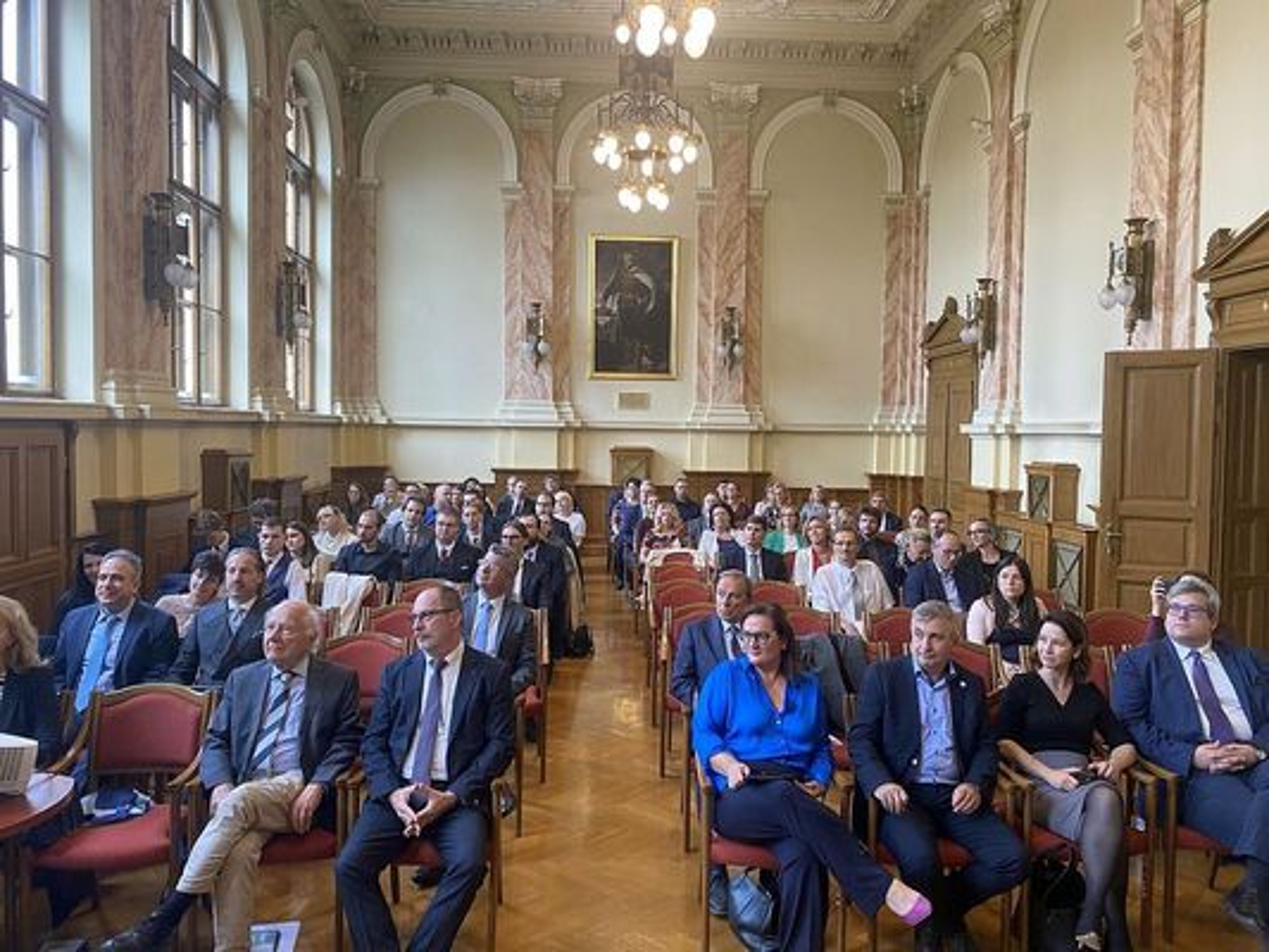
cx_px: 634
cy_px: 476
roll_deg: -0.9
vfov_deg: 53.1
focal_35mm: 26
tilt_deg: -3.3
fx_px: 953
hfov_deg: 67.3
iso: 80
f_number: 1.8
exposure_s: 1/50
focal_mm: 4.25
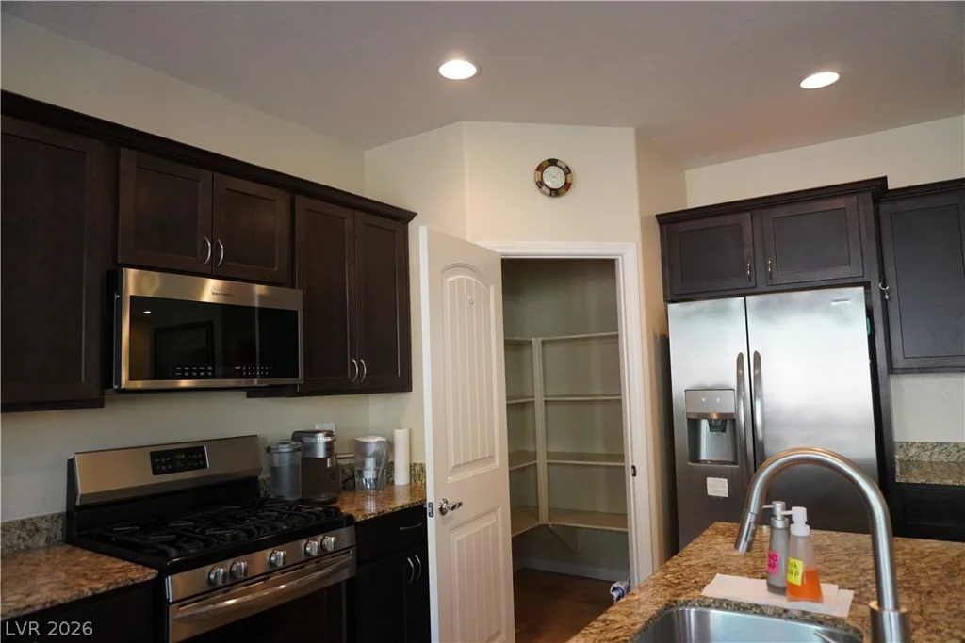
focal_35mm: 24
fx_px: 643
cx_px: 482
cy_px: 322
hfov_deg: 73.7
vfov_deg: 53.1
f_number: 3.5
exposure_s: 1/160
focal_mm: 16
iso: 2500
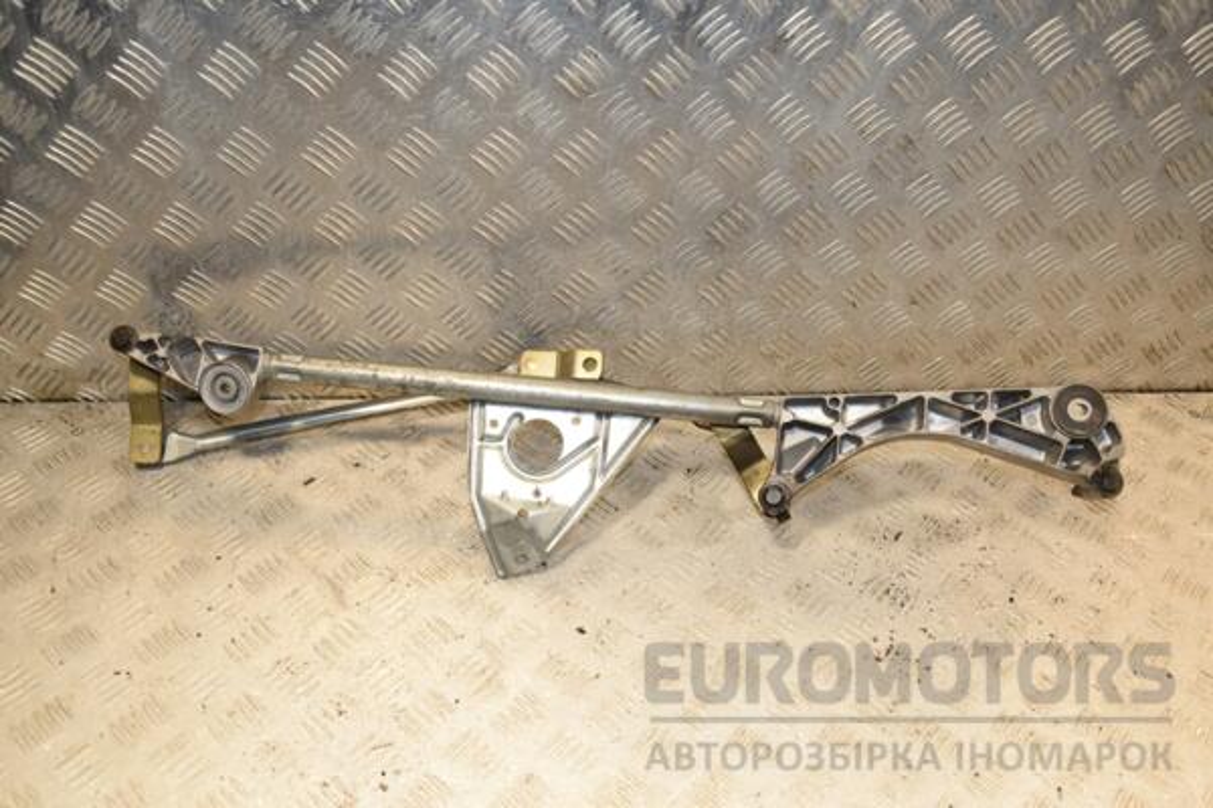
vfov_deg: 41.7
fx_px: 1061
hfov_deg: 59.5
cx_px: 606
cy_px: 404
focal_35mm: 32
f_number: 7.1
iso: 800
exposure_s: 1/200
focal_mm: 21
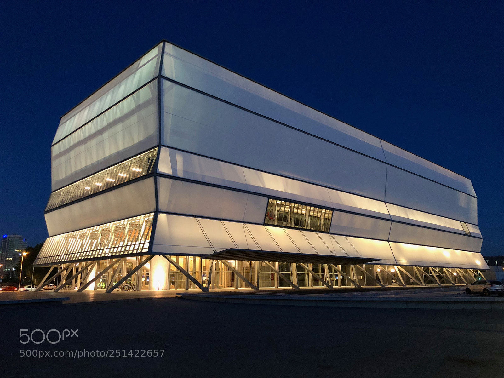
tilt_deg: +13.0
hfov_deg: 63.4
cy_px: 189
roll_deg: +1.2
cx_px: 252
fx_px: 408
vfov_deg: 49.7
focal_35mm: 28
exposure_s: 1/4
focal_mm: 4
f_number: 1.8
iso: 100
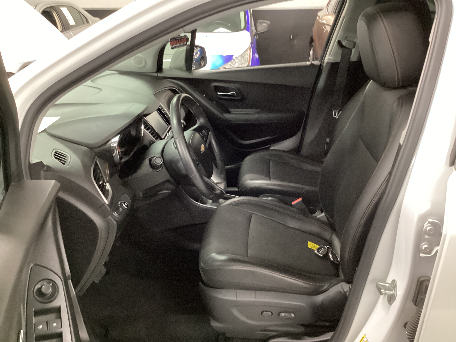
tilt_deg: -23.7
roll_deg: +0.3
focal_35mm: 31
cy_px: 171
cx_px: 228
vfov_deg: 45.4
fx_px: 408
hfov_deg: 58.4
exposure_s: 1/24
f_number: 2.4
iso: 640
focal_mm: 3.3
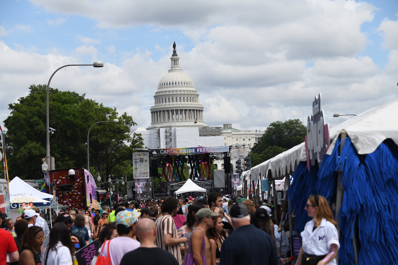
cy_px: 132
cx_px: 199
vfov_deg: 14.0
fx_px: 1083
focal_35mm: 98
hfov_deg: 20.8
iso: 400
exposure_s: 1/1600
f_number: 6.3
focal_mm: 98
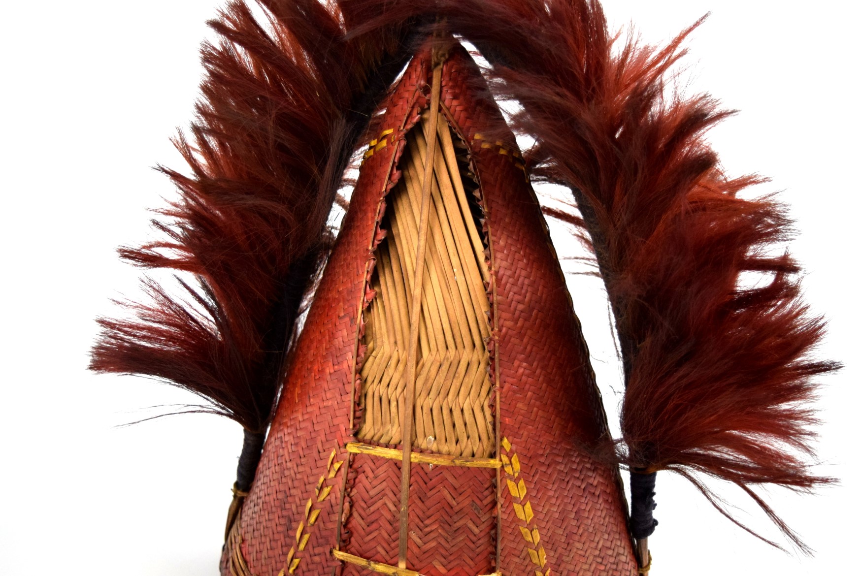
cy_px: 288
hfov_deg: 41.1
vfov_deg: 28.1
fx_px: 1150
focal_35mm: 48
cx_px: 431
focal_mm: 32
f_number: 4.5
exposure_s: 1/1600
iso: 1600
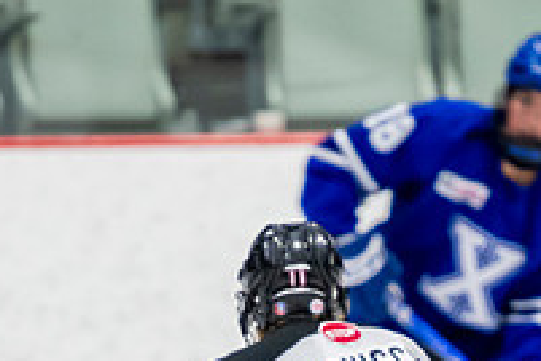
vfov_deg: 1.4
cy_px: 526
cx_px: 410
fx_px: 14951
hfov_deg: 2.1
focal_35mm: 995
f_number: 3.2
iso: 1600
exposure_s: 1/800
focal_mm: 200
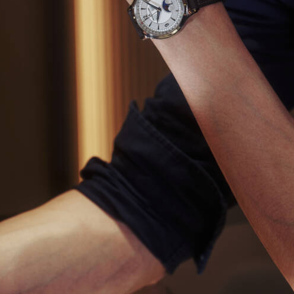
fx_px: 1566
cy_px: 20
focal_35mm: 163
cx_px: 169
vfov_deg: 10.7
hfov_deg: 10.7
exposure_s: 1/200
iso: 500
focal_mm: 93
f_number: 6.3
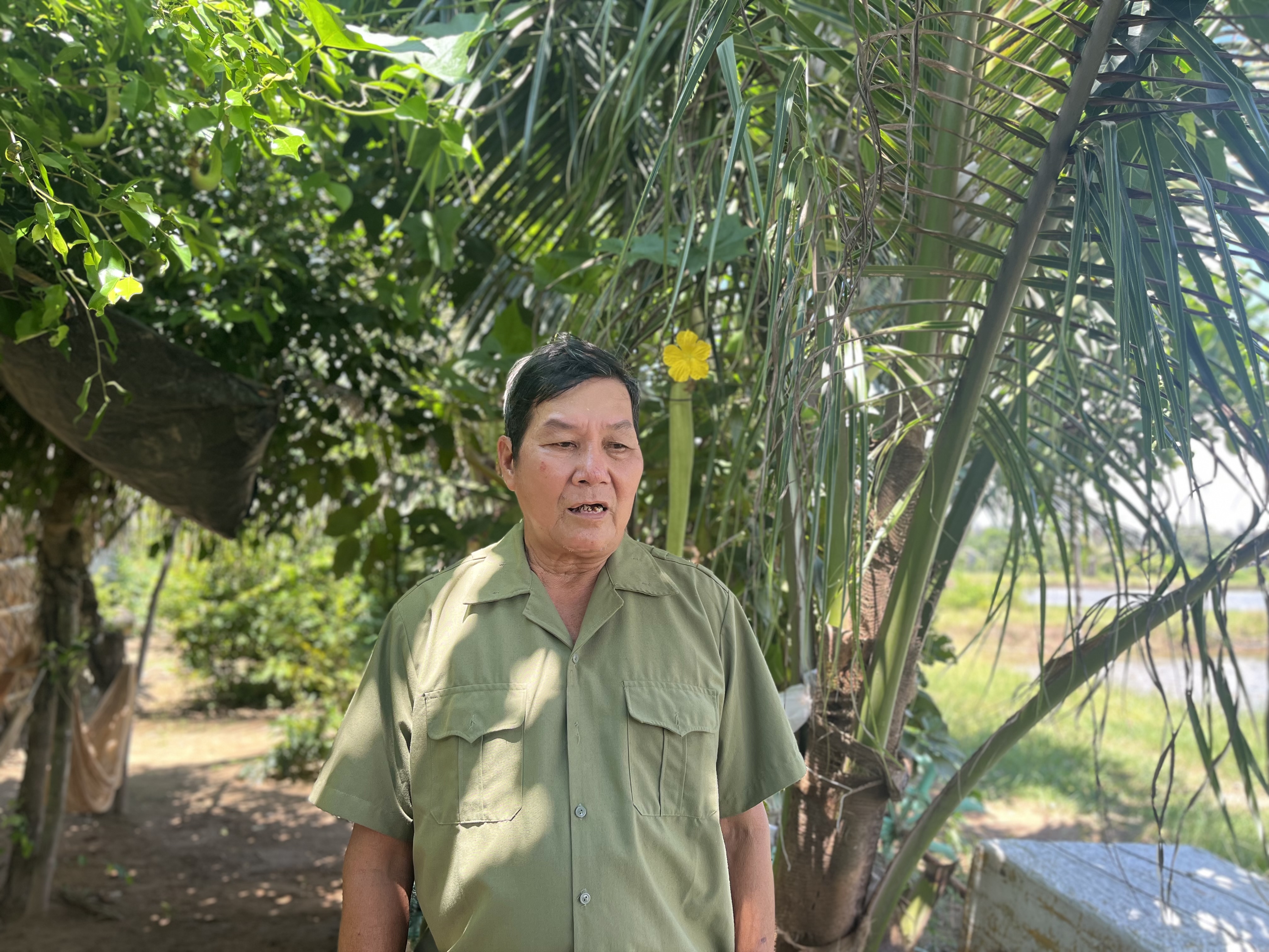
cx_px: 634
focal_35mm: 26
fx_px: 953
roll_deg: -0.3
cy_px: 476
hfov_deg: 67.3
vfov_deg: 53.1
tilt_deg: +4.7
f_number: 1.6
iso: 50
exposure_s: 1/249
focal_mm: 5.1
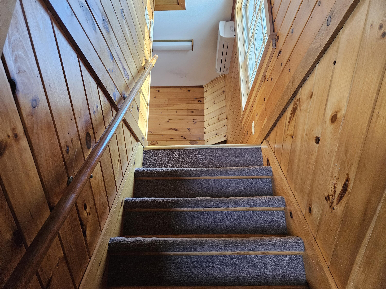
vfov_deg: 58.9
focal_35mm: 23
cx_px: 193
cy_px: 144
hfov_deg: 73.9
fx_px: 256
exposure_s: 1/120
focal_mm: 5.4
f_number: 1.8
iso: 800
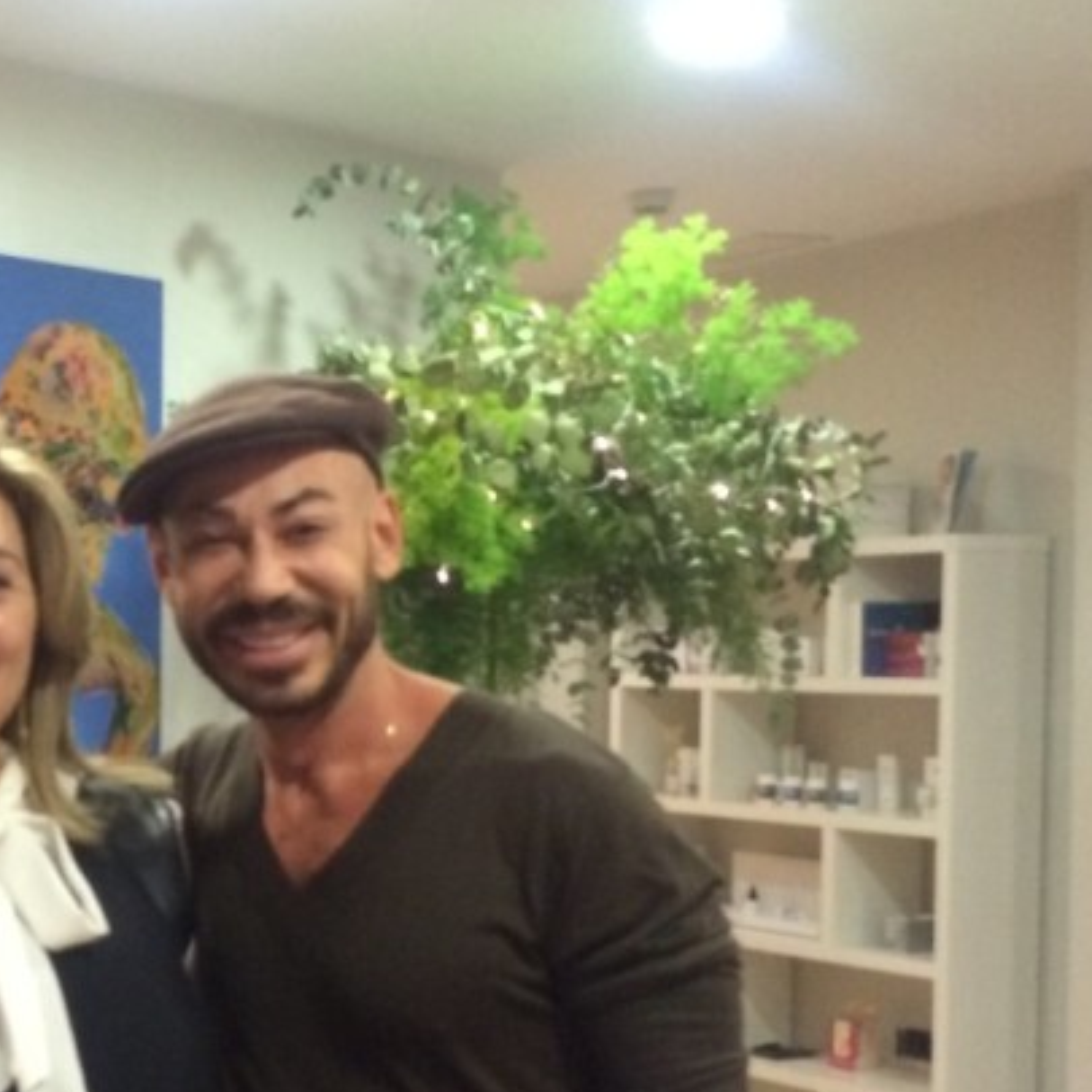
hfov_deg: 24.1
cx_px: -108
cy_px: 766
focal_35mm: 67
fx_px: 2391
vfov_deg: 25.5
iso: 320
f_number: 2.2
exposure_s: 1/20
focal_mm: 4.12
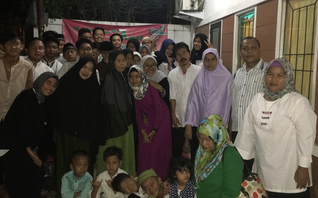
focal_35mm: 33
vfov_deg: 38.3
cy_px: 92
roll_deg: -1.7
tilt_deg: -4.5
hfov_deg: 58.1
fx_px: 286
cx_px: 160
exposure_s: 1/17
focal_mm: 4.15
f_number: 2.2
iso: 400
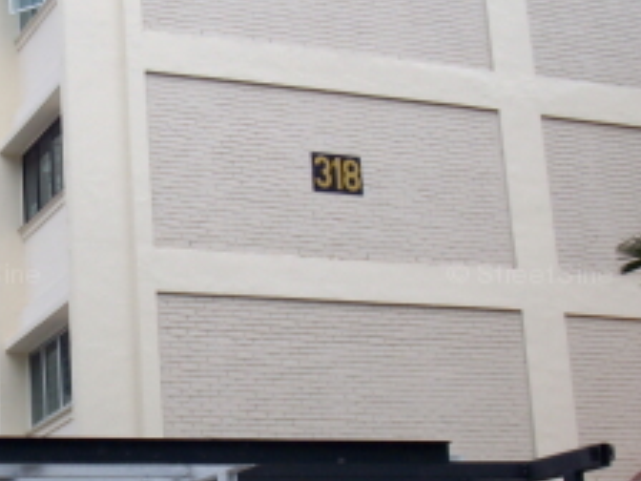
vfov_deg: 16.2
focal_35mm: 91
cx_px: 89
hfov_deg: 21.2
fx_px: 1685
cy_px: 278
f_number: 5.6
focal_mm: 6.2
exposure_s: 1/60
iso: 80
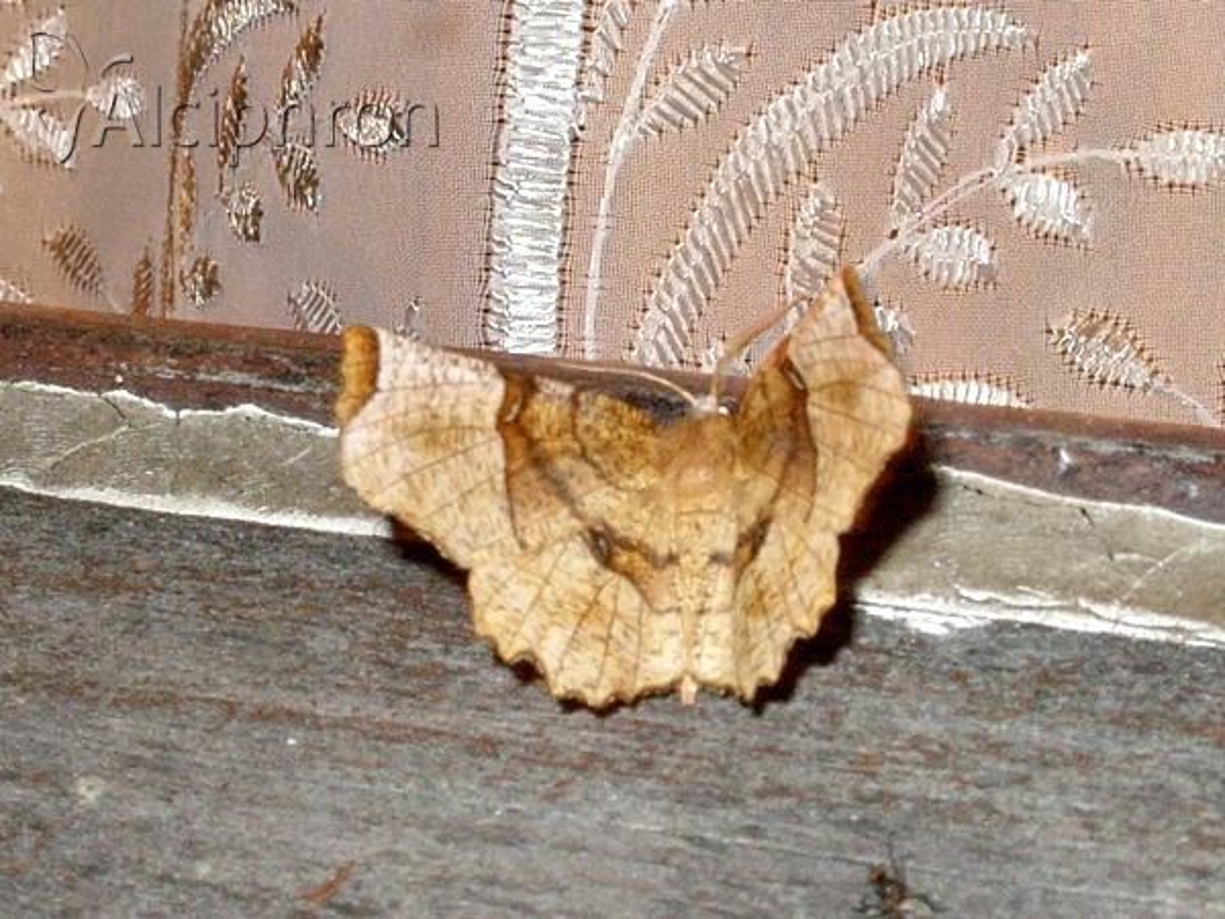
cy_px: 460
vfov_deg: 37.7
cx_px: 612
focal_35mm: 38
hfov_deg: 49.0
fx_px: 1345
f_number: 7.4
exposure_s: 1/4
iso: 400
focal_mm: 7.8
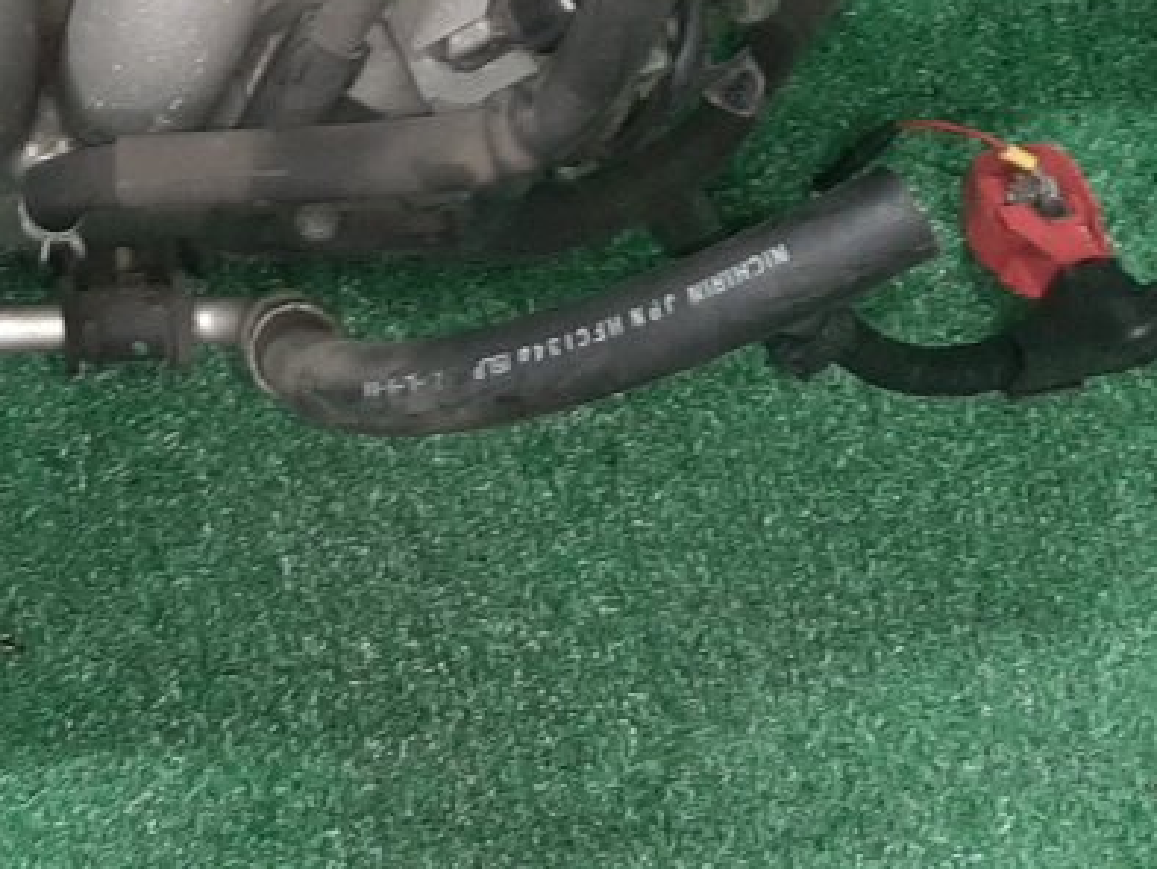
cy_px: -514
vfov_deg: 14.3
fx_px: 3177
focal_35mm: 95
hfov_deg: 20.1
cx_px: 41
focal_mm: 3.93
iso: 167
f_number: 1.7
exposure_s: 1/50
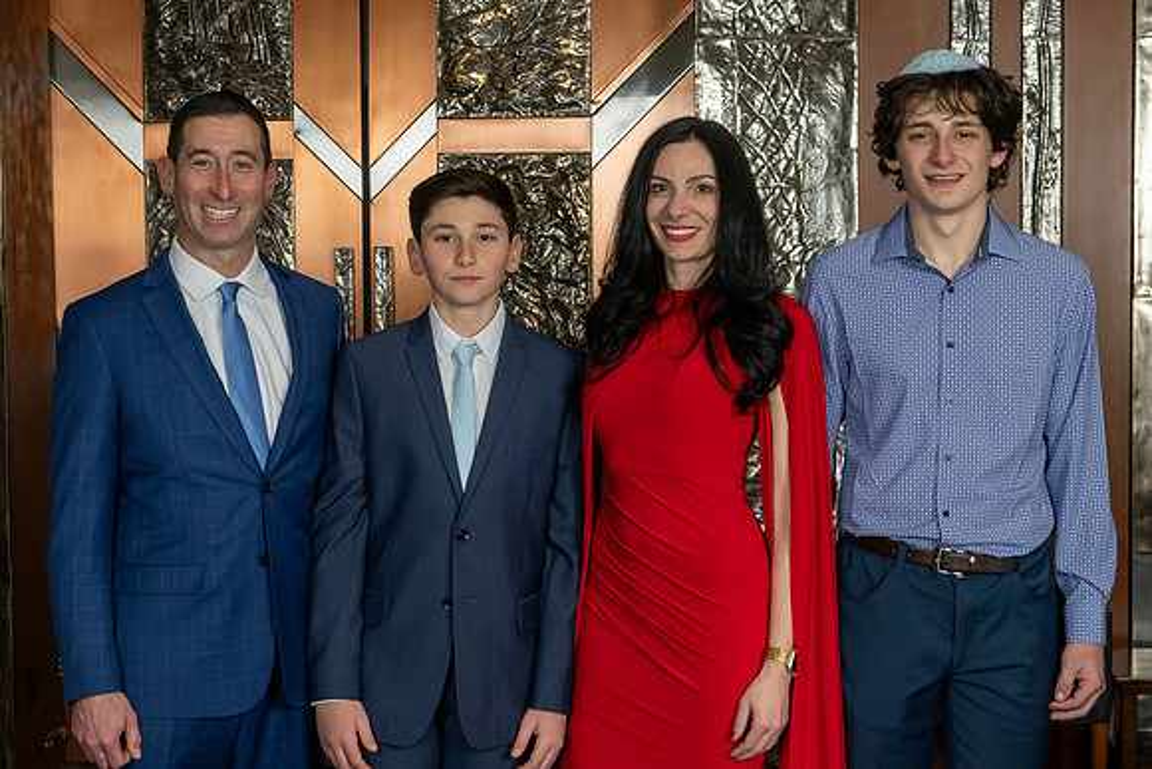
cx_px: 546
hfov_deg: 30.7
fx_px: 2094
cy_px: 377
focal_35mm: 65
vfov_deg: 20.8
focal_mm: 40
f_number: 9
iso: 400
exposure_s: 1/200
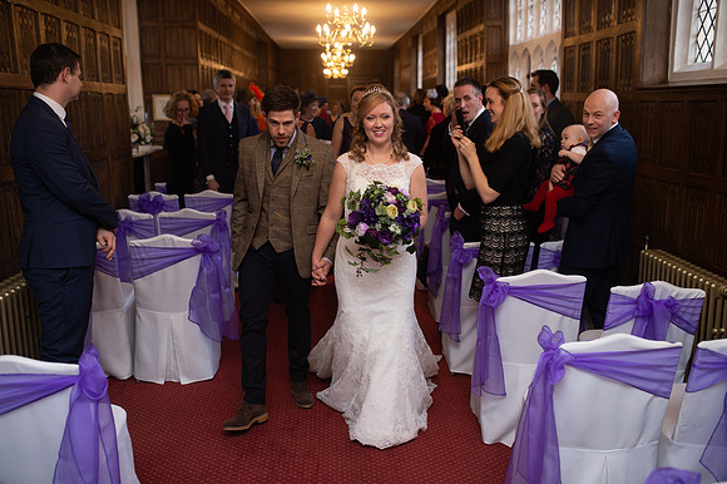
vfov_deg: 37.8
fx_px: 706
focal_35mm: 35
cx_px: 364
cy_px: 242
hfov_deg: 54.5
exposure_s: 1/100
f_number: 2.5
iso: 320
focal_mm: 35
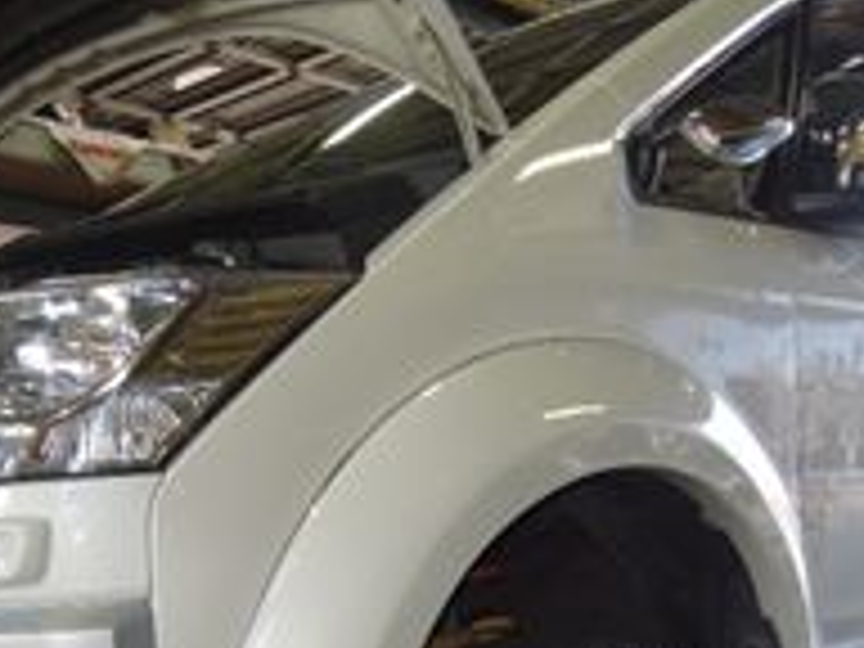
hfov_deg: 38.1
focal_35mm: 50
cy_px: 562
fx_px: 1248
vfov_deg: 28.2
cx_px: 364
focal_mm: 4.3
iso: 160
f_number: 2.8
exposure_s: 1/100
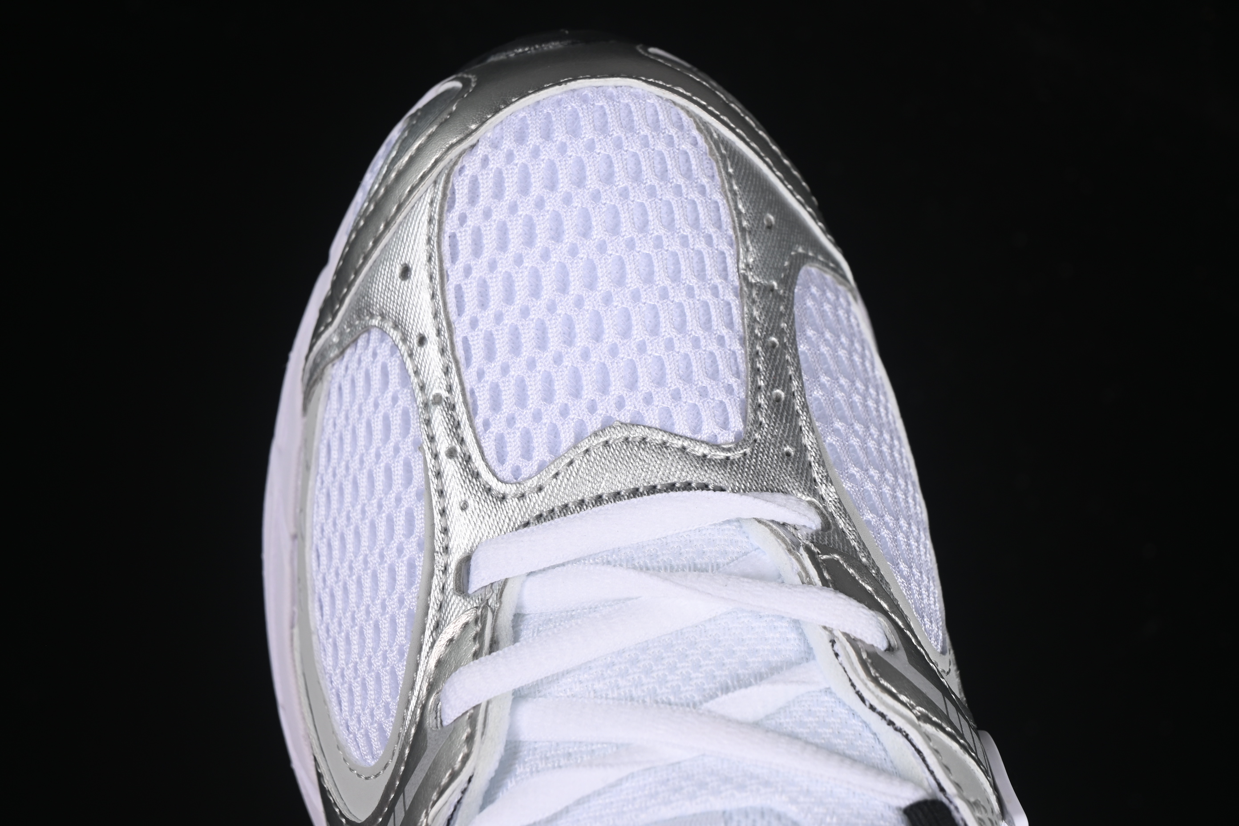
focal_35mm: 75
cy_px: 413
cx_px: 620
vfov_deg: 18.2
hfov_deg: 27.0
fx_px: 2581
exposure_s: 1/80
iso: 160
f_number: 7.1
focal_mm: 50
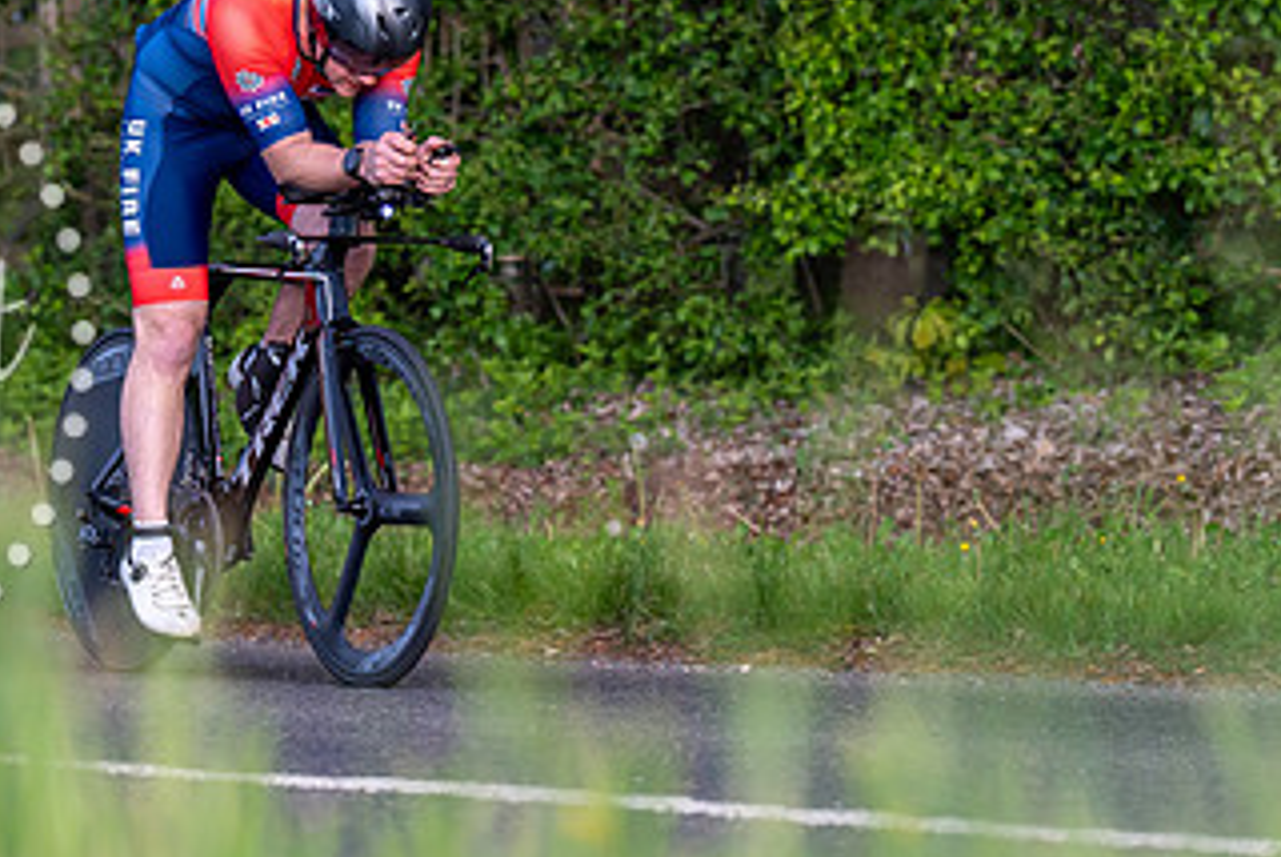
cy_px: 134
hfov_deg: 7.9
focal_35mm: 259
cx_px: 340
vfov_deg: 5.3
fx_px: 9224
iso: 1250
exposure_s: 1/800
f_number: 4
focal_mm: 143
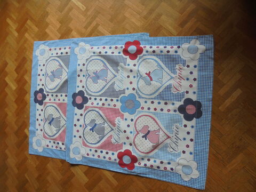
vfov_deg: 53.1
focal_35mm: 26
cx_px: 128
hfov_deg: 67.3
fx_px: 192
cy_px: 96
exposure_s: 1/125
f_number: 3.5
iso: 100
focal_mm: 4.6
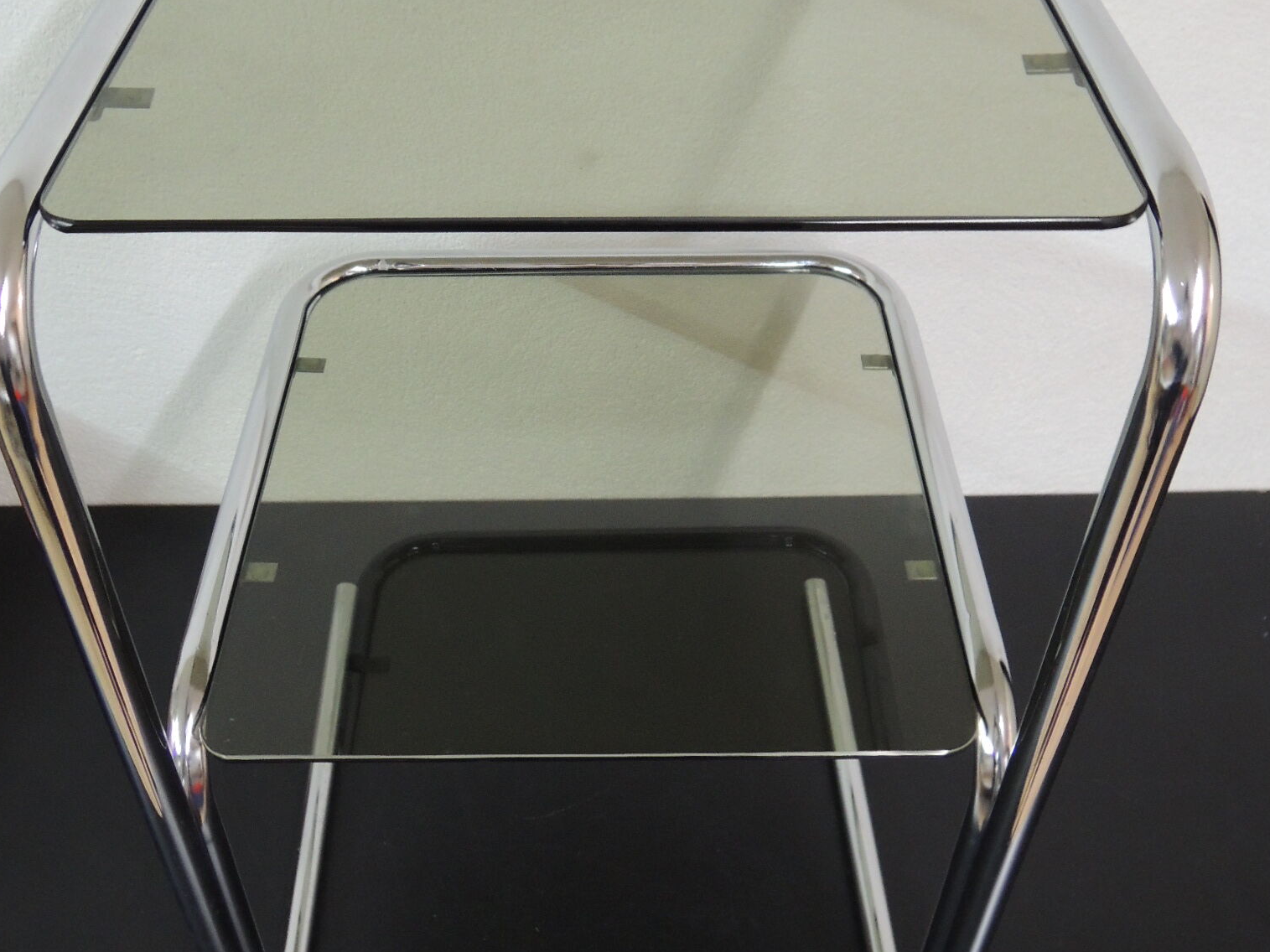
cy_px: 340
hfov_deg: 51.3
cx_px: 569
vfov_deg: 39.3
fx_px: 1321
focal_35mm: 36
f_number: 2.8
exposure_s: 1/25
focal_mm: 4.3
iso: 400
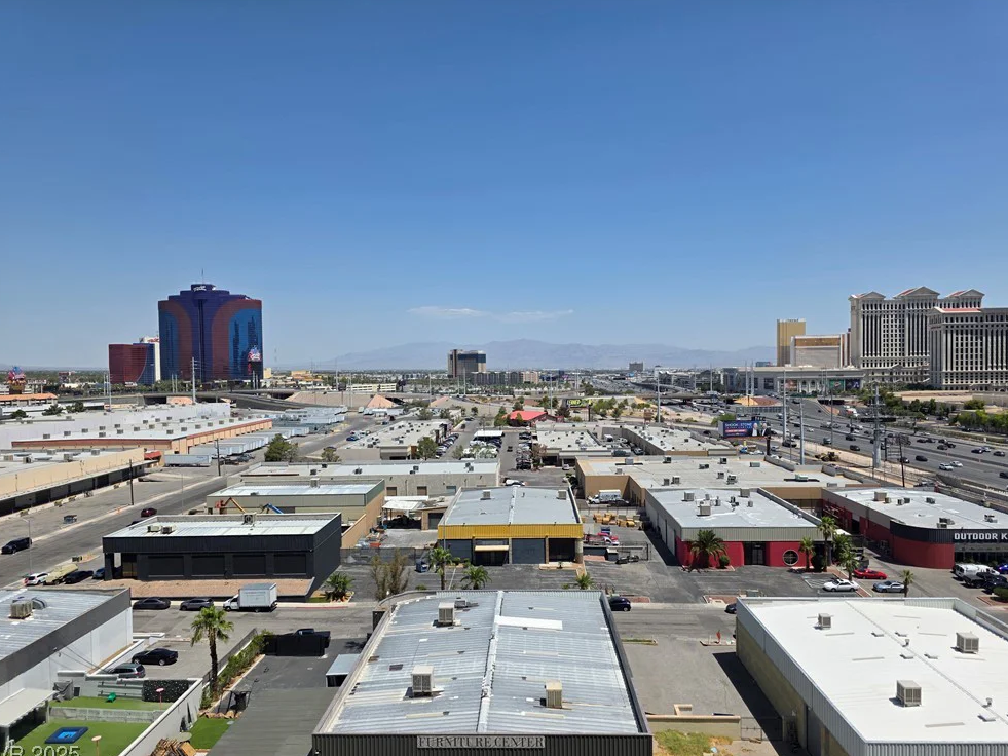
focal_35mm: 24
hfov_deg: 71.6
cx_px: 502
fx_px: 699
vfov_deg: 56.8
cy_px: 383
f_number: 1.7
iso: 64
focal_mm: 6.3
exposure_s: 1/7944
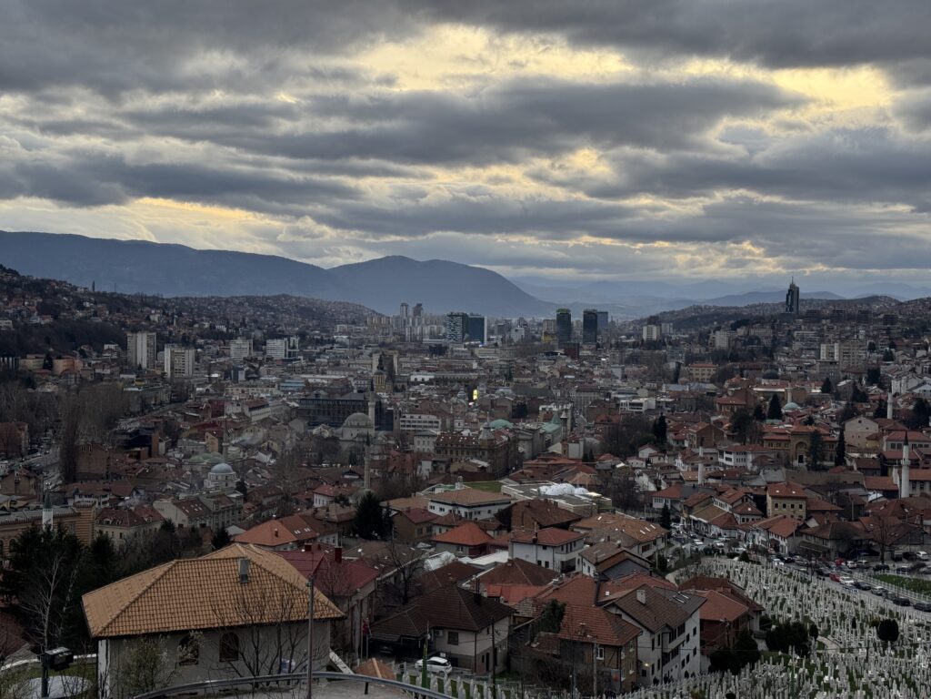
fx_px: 1291
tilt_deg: -1.7
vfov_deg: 30.3
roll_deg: -0.8
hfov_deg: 39.7
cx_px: 466
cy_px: 350
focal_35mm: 48
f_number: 1.78
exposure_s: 1/1133
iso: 64
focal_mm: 6.76
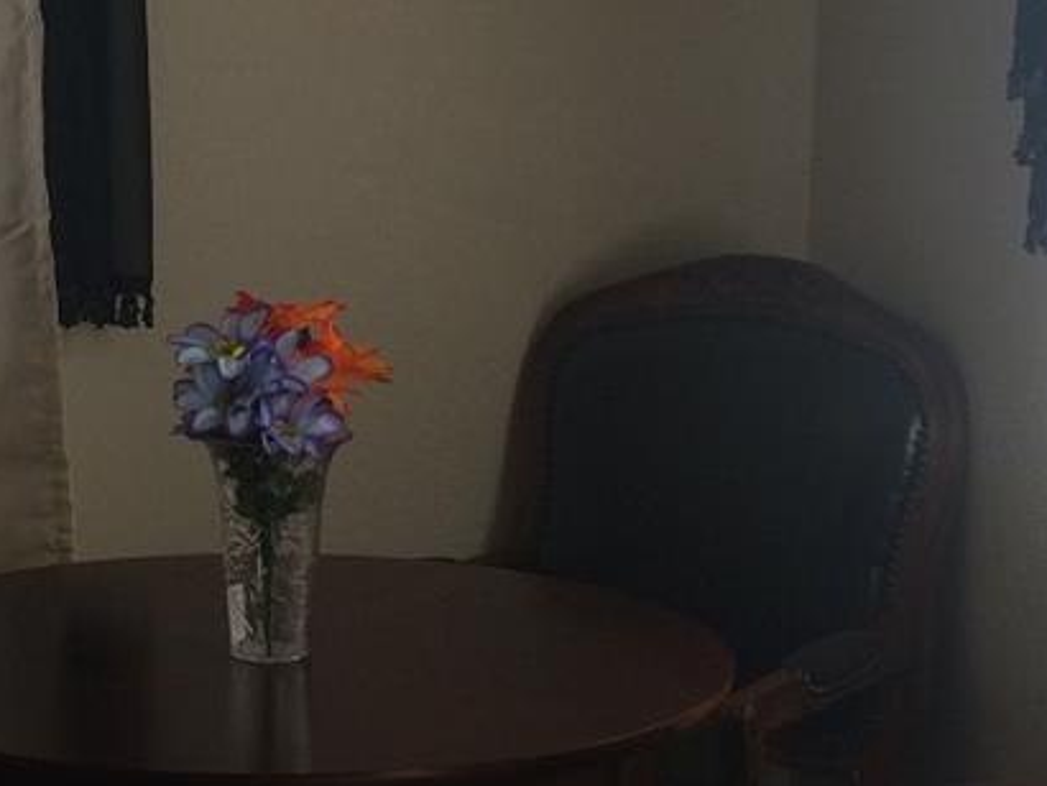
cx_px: 306
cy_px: 408
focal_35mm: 106
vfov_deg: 14.0
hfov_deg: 18.5
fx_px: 3208
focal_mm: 4.15
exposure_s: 1/150
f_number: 2.2
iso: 32
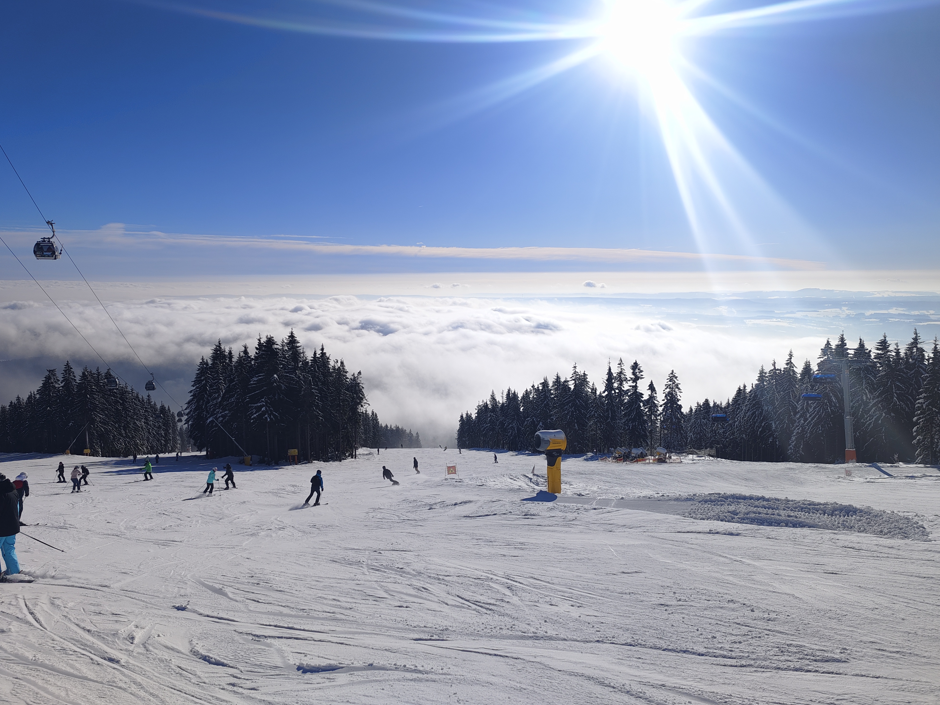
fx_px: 652
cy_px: 340
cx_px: 465
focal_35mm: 24
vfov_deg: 56.8
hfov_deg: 71.6
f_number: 1.57
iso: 50
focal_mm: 6.51
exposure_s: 1/7054
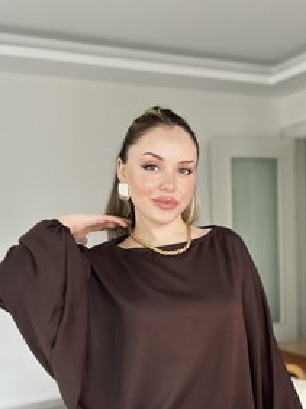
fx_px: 519
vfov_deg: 42.2
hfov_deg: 32.7
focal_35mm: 44
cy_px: 282
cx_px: 193
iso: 200
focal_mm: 2.71
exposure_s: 1/60
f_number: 2.2
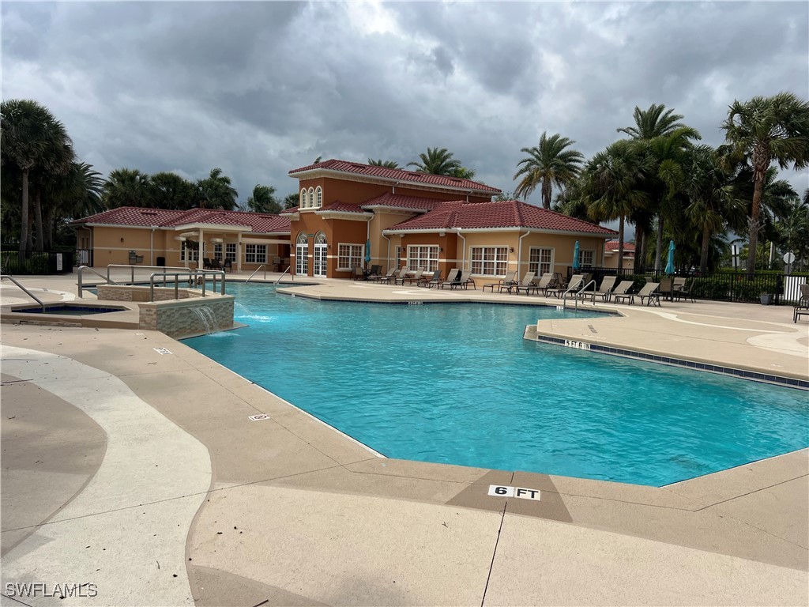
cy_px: 304
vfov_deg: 53.1
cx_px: 404
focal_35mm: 26
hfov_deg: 67.3
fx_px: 608
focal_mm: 5.7
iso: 50
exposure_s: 1/6579
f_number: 1.5
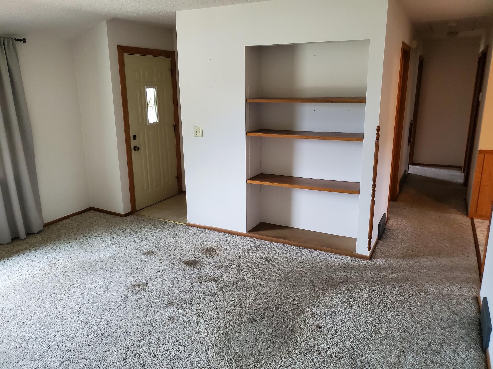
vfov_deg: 53.1
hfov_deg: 67.3
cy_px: 184
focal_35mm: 26
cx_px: 246
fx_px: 370
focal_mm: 4.3
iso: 400
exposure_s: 1/40
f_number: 1.5
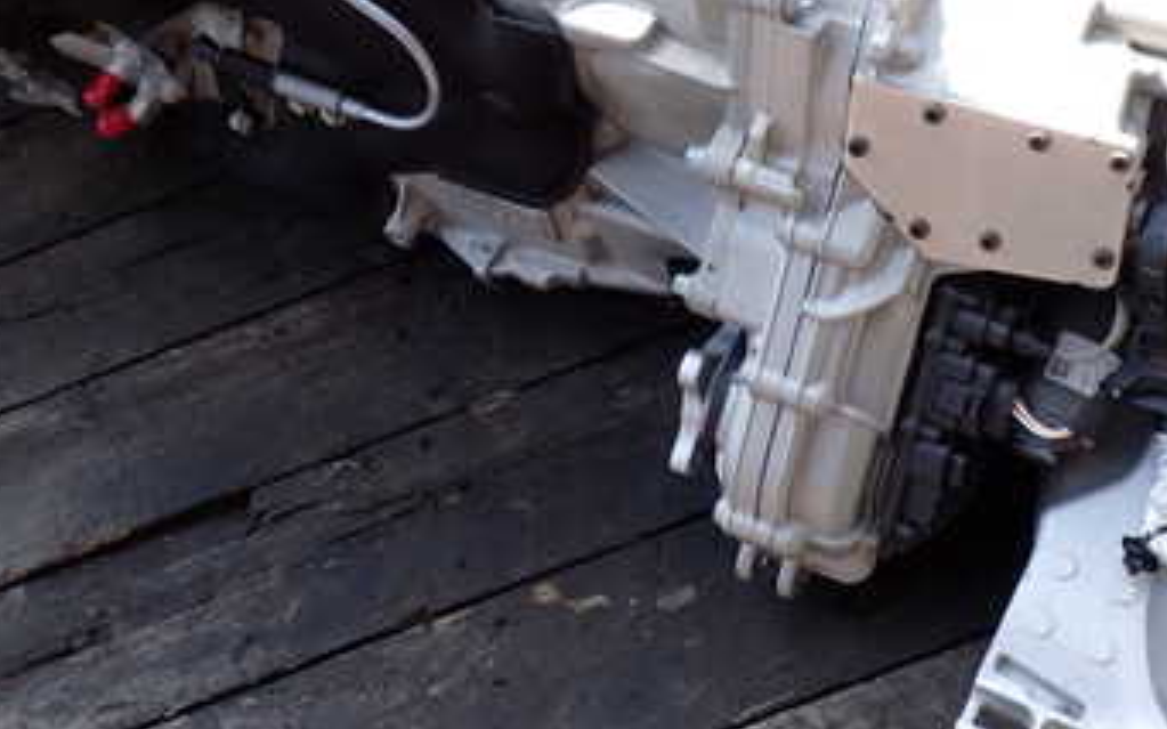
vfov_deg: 22.9
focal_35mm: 56
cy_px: 188
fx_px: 1781
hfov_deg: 36.3
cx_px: 616
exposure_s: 1/160
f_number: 3.2
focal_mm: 5.4
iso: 100
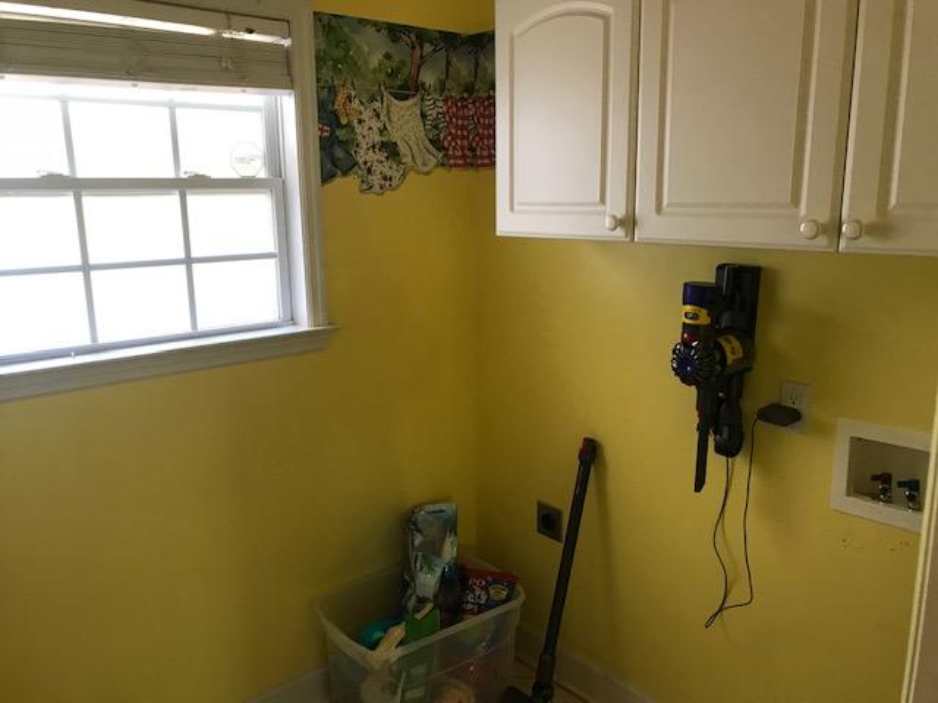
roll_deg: +0.7
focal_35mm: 28
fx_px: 759
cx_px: 469
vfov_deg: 49.7
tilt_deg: -12.0
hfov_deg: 63.4
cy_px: 352
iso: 40
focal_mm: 3.99
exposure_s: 1/20
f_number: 1.8
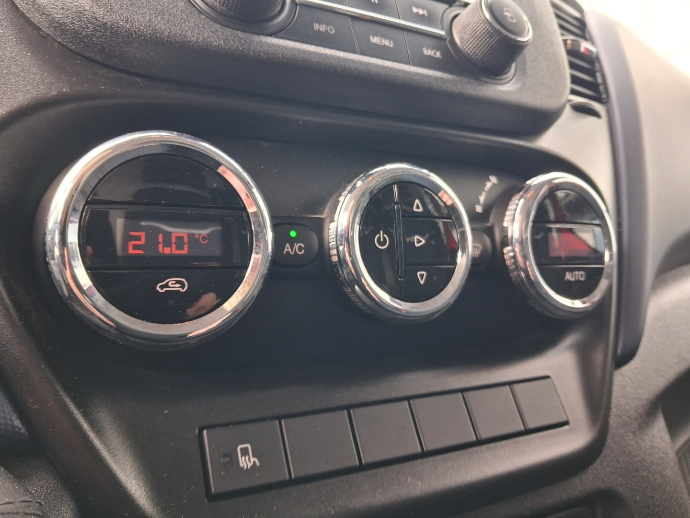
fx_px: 538
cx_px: 345
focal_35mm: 27
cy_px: 259
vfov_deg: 51.4
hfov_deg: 65.3
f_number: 1.8
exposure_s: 1/100
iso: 200
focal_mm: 4
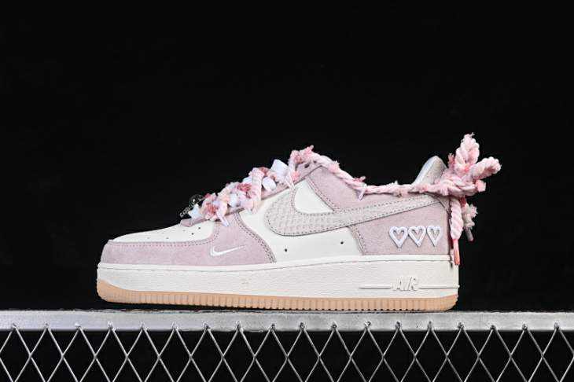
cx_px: 287
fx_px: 1195
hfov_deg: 27.0
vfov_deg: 18.2
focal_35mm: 75
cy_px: 191
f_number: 8
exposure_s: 1/80
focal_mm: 50
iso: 160
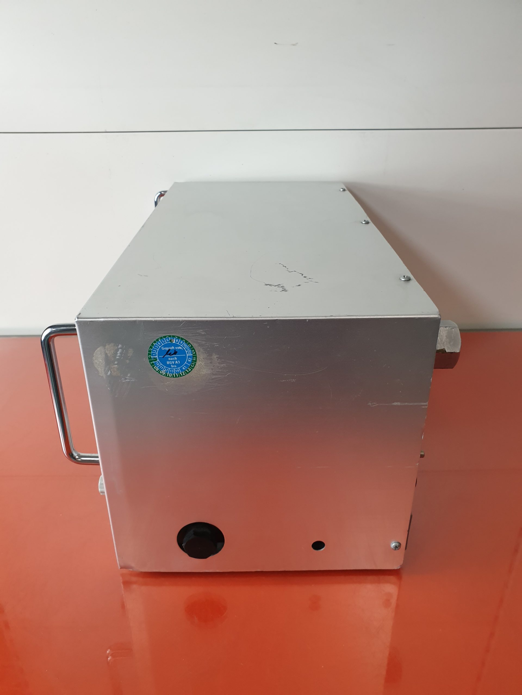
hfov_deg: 53.1
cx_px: 261
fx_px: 523
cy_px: 348
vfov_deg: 67.3
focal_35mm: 26
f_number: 2.4
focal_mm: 4.3
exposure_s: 1/50
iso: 125
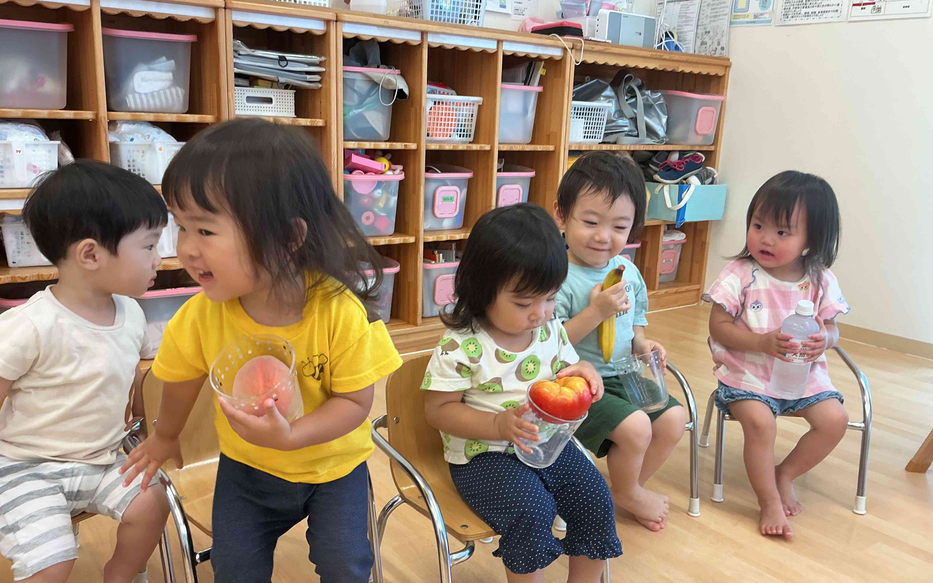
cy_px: 314
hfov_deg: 61.2
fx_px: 788
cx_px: 464
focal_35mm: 31
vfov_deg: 40.6
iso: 64
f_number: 1.8
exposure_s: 1/120
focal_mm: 3
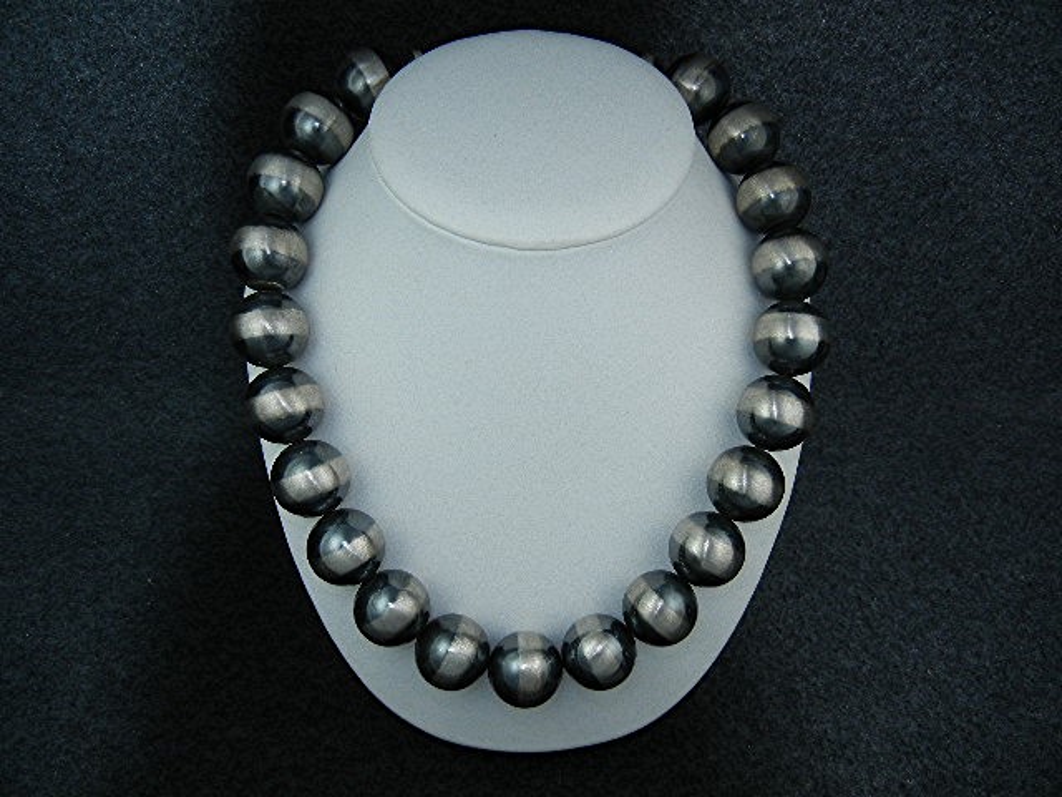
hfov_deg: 60.0
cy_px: 398
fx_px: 920
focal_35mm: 30
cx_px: 531
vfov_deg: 46.8
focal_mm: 5.4
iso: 174
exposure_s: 1/35.1
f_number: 3.5
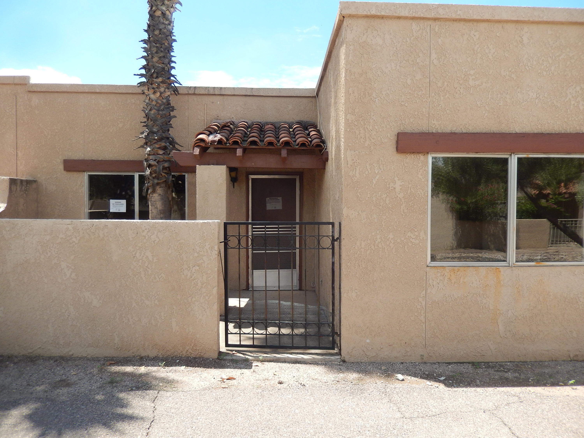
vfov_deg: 54.9
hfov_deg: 69.4
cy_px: 219
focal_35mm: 25
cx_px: 292
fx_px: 422
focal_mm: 4.5
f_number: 3.4
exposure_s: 1/640
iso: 125
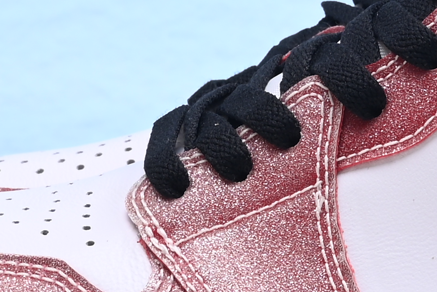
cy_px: -179
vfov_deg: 5.6
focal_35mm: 241
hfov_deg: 8.5
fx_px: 2926
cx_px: 522
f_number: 16
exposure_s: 1/2
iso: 100
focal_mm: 39
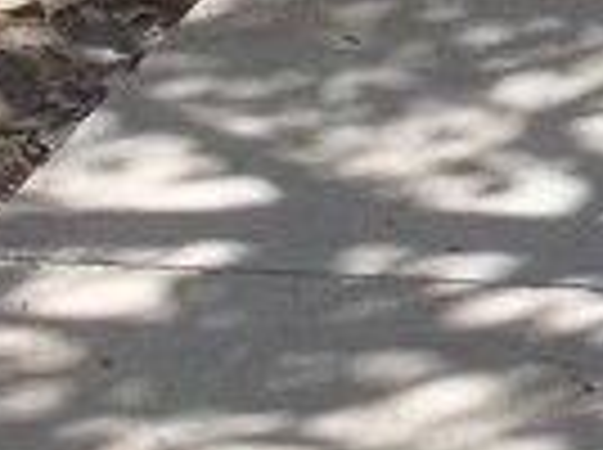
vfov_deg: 5.7
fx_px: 4399
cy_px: -518
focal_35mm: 253
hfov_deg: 7.7
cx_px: 972
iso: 64
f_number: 3.3
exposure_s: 1/400
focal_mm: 5.9
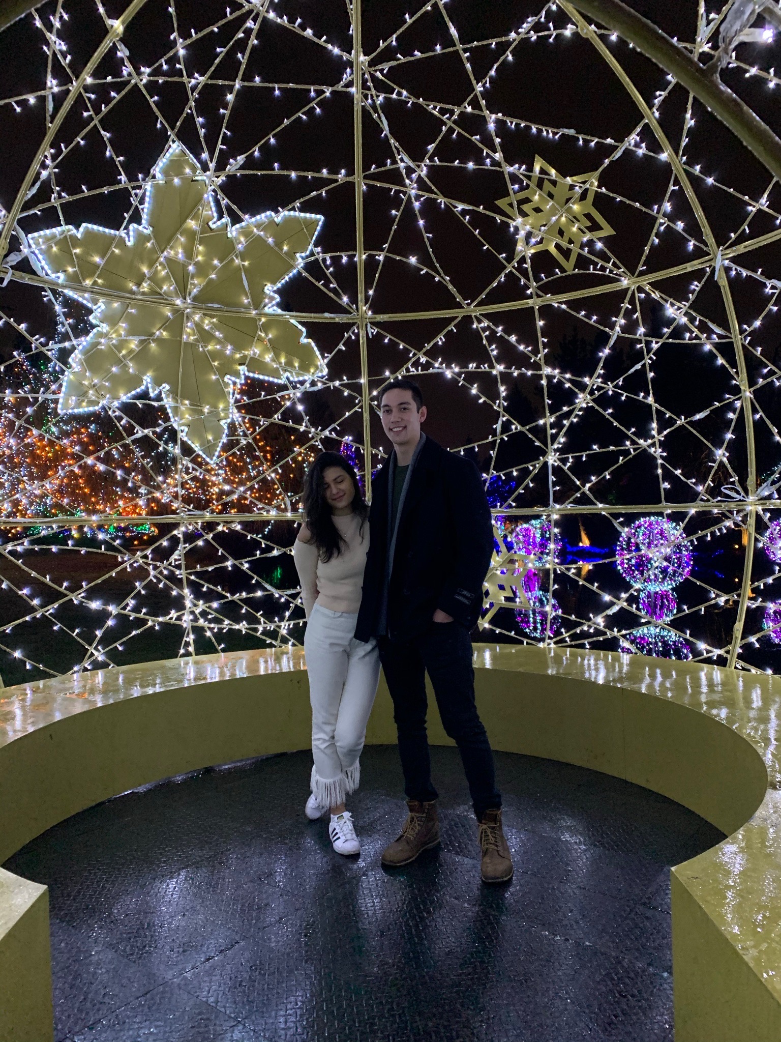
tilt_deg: +2.5
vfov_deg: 67.3
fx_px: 782
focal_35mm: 26
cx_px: 390
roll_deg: +0.1
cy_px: 521
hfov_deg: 53.1
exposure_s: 1/40
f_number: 1.8
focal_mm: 4.25
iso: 400
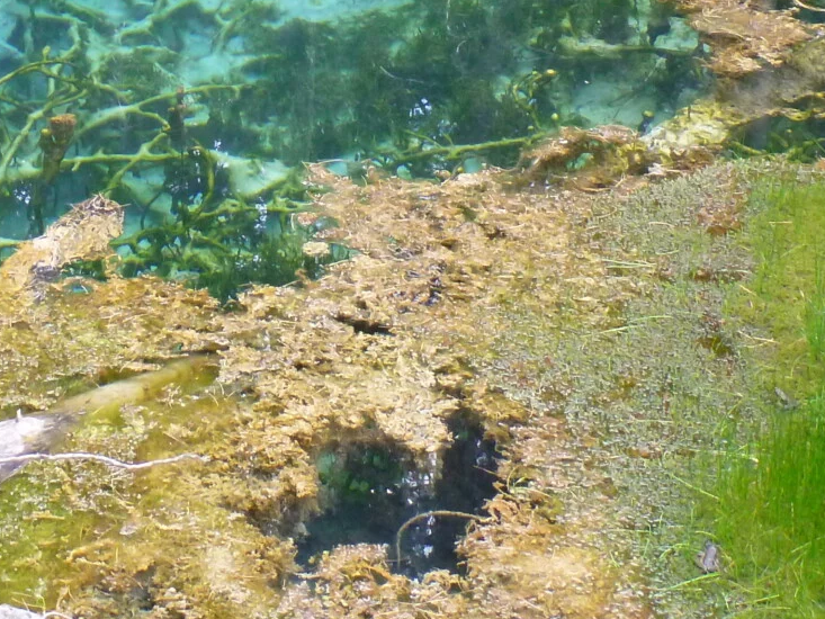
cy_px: -189
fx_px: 2121
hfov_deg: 21.3
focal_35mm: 89
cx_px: 19
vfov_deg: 15.8
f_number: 3.7
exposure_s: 1/80
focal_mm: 6
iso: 400
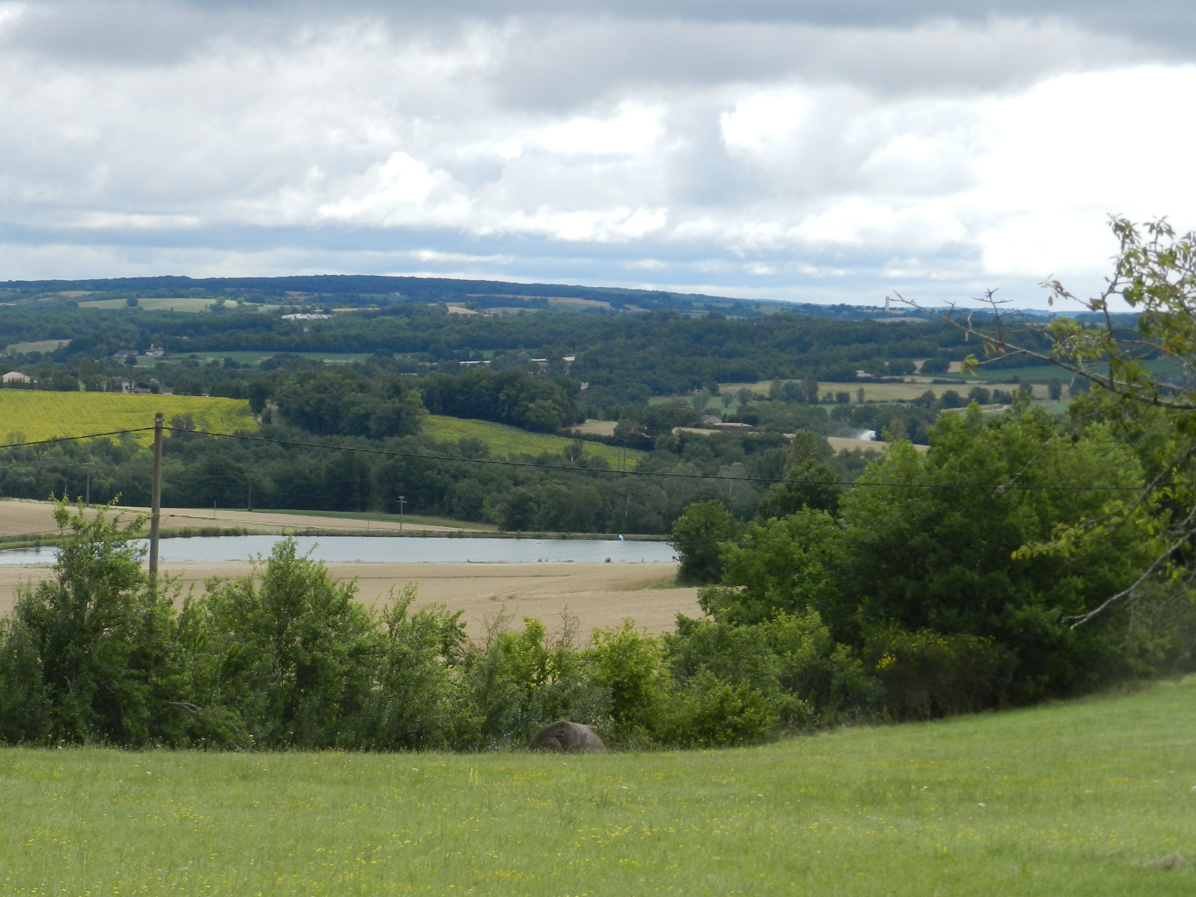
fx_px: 4941
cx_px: 489
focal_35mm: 143
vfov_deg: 10.4
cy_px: 538
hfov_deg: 13.8
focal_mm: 20.5
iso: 160
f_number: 5
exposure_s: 1/500
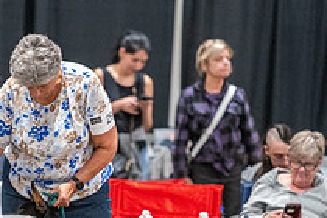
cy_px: 161
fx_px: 5023
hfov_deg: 3.7
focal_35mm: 553
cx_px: 93
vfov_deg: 2.5
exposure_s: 1/250
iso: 6400
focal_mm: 200
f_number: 2.8
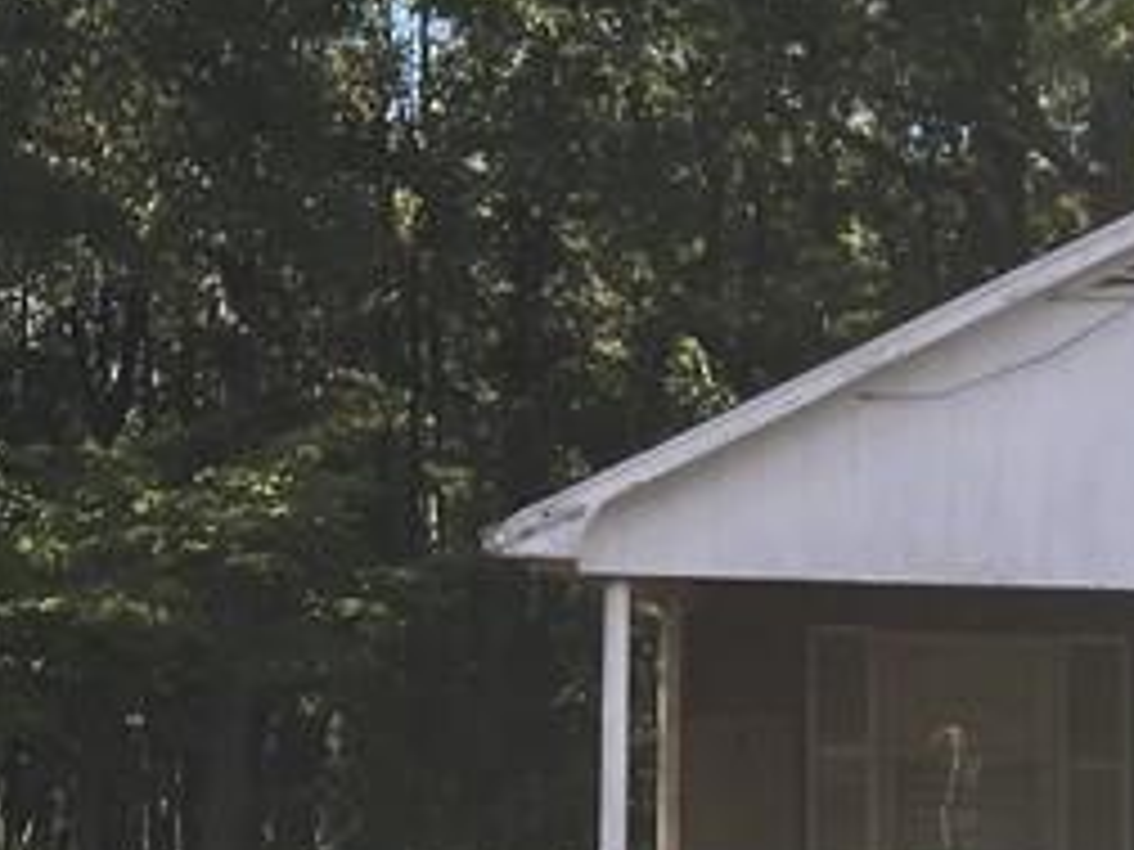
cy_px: 265
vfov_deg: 12.5
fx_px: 3866
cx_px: -243
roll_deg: -3.1
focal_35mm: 118
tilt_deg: +4.1
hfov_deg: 16.0
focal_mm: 4.15
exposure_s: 1/405
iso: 25
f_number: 2.2
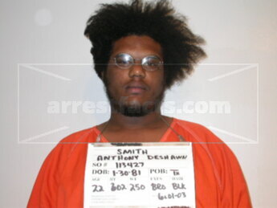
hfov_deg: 32.2
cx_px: 138
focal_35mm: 60
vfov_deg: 24.4
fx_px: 480
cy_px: 104
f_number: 3.1
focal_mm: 12.6
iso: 100
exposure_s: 1/60.3
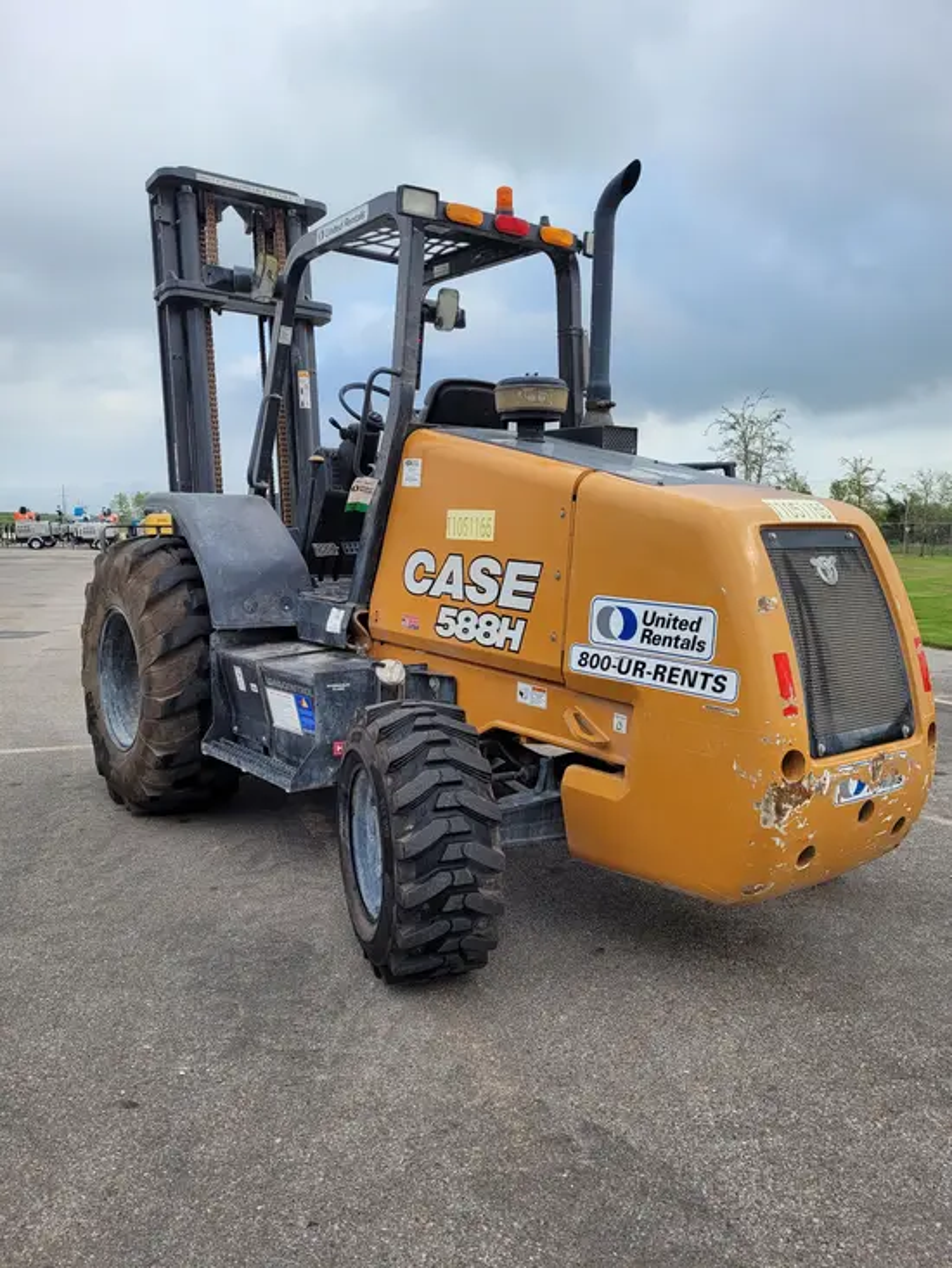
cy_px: 634
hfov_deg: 53.1
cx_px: 476
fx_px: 953
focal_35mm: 26
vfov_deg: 67.3
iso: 40
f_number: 1.8
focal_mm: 5.4
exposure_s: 1/1358
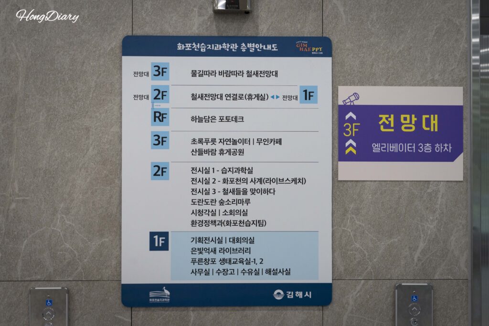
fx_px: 679
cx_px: 244
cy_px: 163
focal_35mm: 50
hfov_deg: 39.6
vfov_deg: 27.0
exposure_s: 1/160
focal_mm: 50
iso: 1000
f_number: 5.6
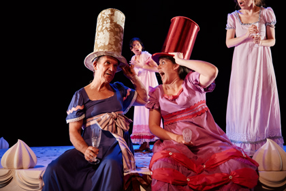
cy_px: 96
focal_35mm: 44
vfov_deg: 30.5
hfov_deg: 44.5
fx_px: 350
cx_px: 143
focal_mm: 29
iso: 2500
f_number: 2.8
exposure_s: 1/125
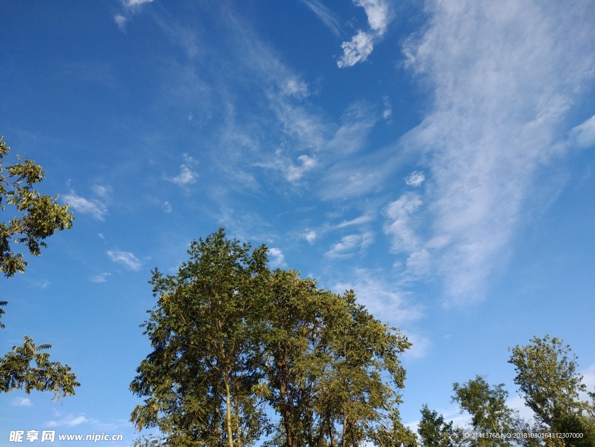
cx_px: 298
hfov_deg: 71.6
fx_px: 413
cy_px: 224
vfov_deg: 56.8
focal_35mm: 24
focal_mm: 3.94
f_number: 1.9
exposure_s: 1/1168
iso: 101
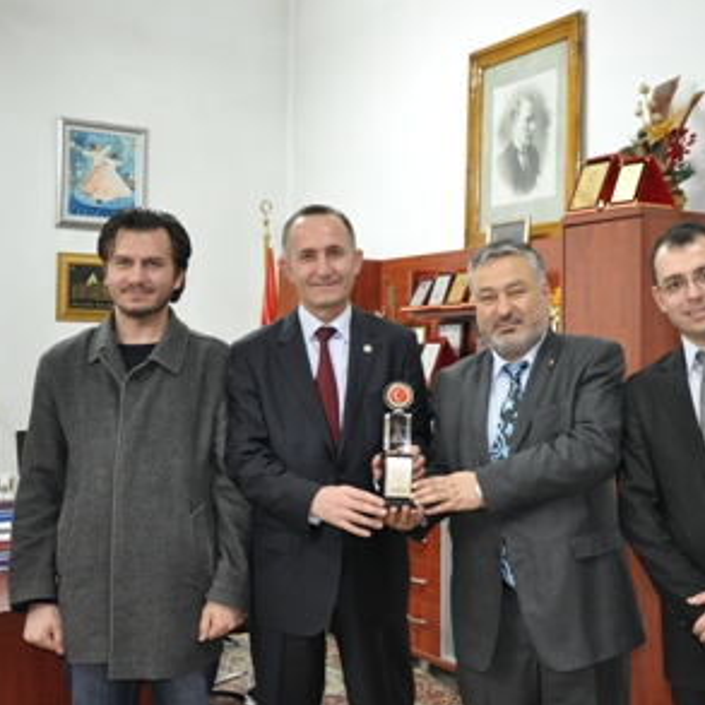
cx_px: 440
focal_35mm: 49
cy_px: 356
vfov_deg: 34.9
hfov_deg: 34.7
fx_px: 1121
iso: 800
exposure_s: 1/10
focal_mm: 25
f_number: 4
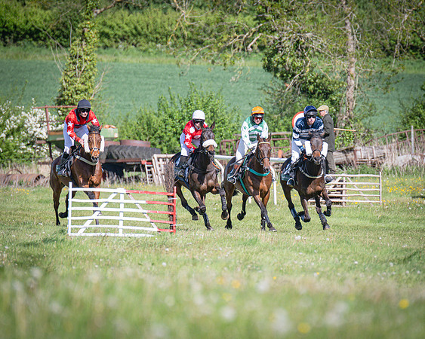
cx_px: 273
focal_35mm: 579
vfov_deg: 2.7
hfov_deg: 3.3
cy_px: 199
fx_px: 7281
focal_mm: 280
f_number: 4
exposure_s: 1/3200
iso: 400
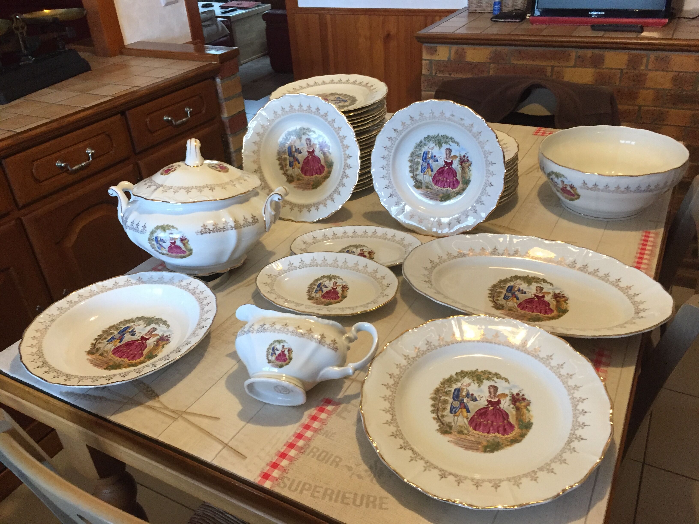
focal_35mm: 29
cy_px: 262
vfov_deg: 48.2
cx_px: 350
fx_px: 586
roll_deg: +4.1
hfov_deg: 61.7
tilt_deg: -31.7
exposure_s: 1/33
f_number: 2.2
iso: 250
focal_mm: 4.15
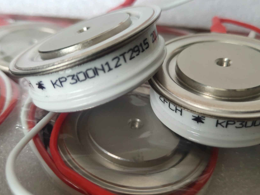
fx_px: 255
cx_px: 133
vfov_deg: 41.8
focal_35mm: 34
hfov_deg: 54.0
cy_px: 93
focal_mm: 4.27
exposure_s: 1/33
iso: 402
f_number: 1.8
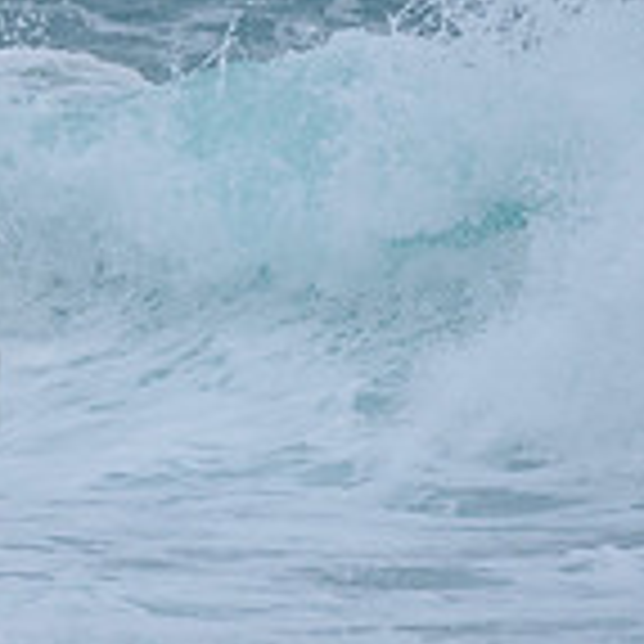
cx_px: -474
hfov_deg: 0.8
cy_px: 132
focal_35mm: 2108
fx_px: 44370
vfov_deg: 0.8
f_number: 5.6
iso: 500
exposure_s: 1/1250
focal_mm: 500
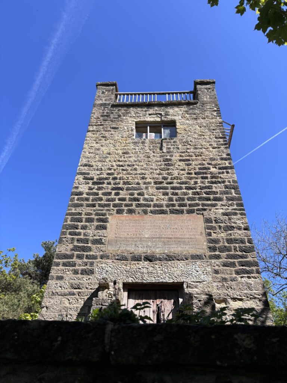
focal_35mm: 26
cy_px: 192
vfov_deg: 67.3
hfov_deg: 53.1
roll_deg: -3.2
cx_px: 144
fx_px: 287
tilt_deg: +41.8
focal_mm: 5.96
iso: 50
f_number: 1.6
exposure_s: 1/1845
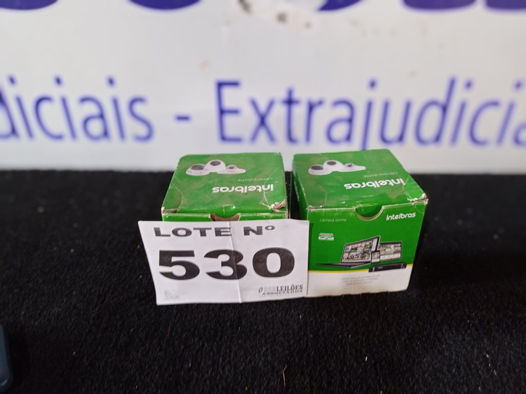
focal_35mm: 28
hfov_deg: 63.4
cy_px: 197
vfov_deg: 49.7
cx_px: 263
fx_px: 425
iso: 416
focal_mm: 4.7
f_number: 1.79
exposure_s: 1/30
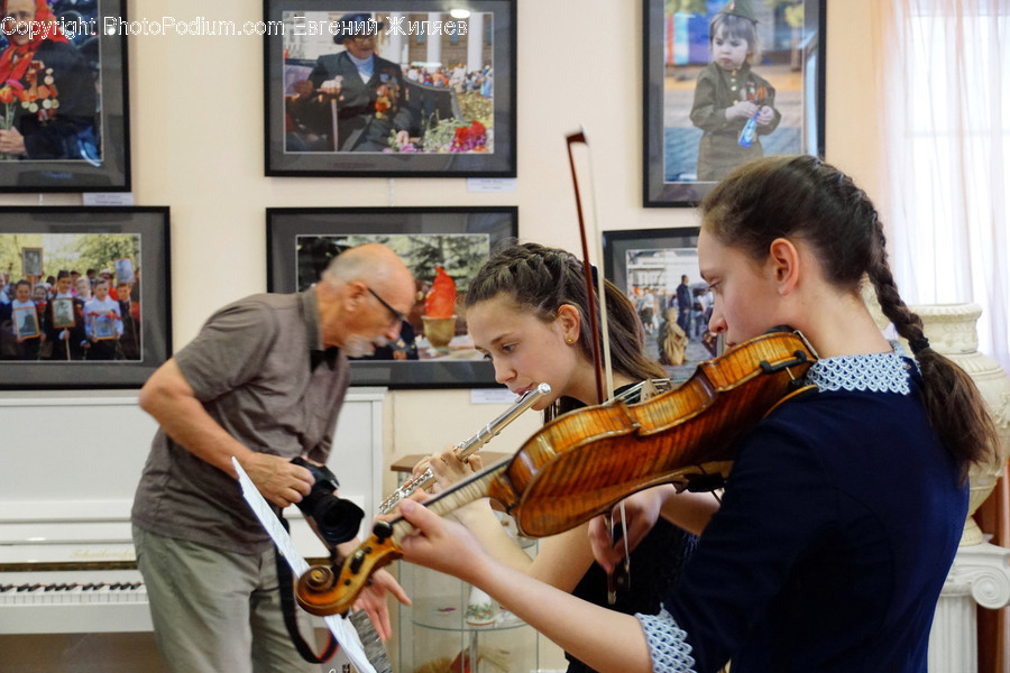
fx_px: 1683
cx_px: 505
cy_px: 336
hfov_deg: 33.4
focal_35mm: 60
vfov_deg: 22.6
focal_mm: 40
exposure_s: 1/80
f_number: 4.5
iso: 1600
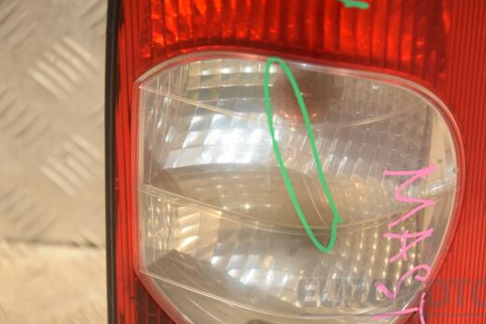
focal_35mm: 139
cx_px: 281
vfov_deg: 9.9
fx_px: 1876
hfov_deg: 14.8
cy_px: 168
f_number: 5.3
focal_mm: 80
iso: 800
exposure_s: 1/125
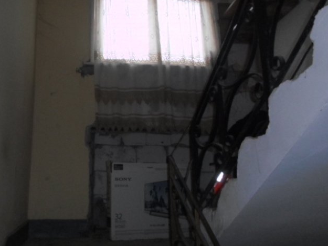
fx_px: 379
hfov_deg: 46.5
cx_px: 127
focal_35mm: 40
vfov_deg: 35.9
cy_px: 102
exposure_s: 1/30
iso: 400
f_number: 2.5
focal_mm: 4.5
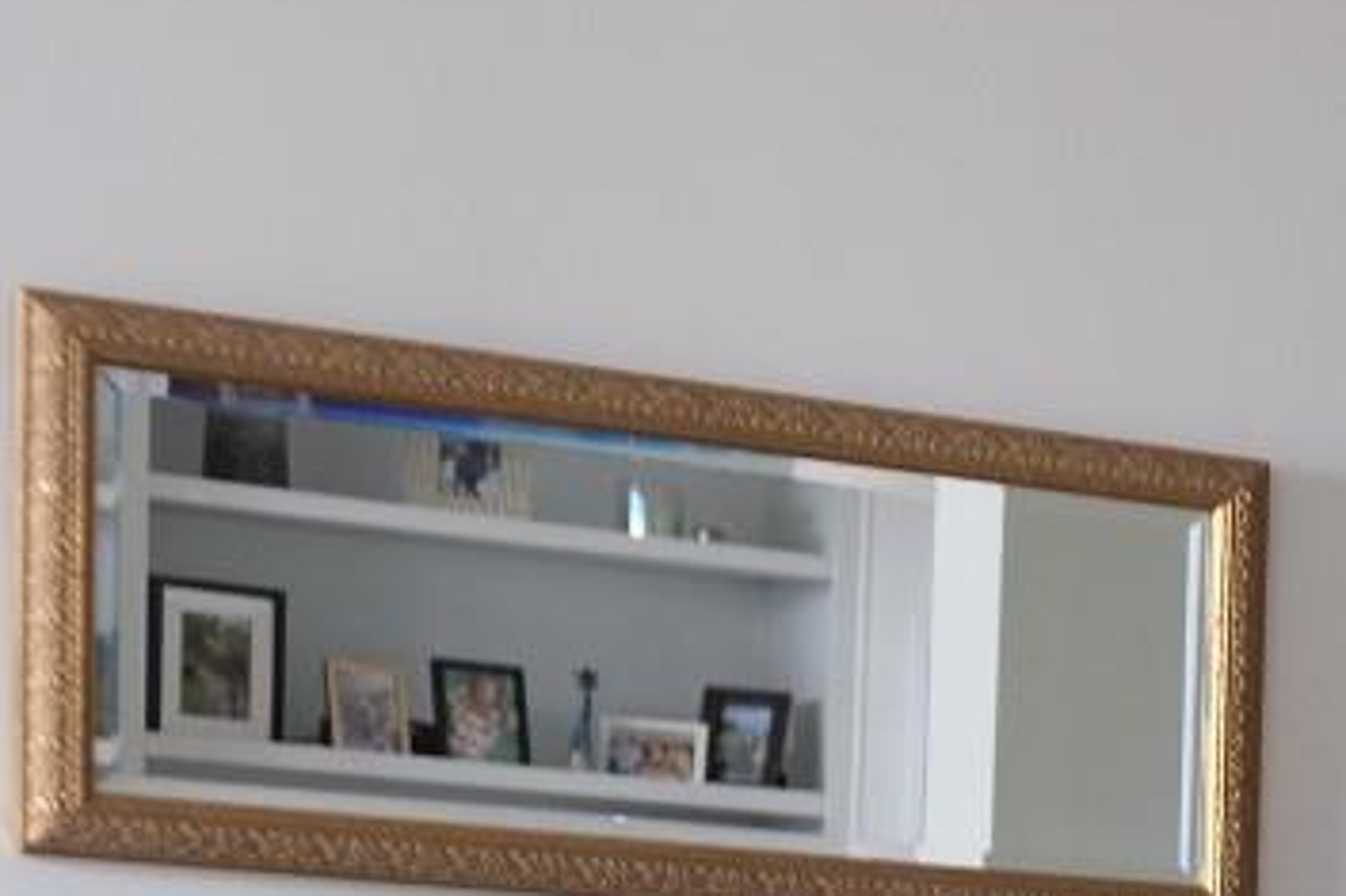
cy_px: 1651
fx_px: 5082
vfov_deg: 9.5
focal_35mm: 136
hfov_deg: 12.1
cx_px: 3222
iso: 320
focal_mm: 18
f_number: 2.8
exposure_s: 1/70
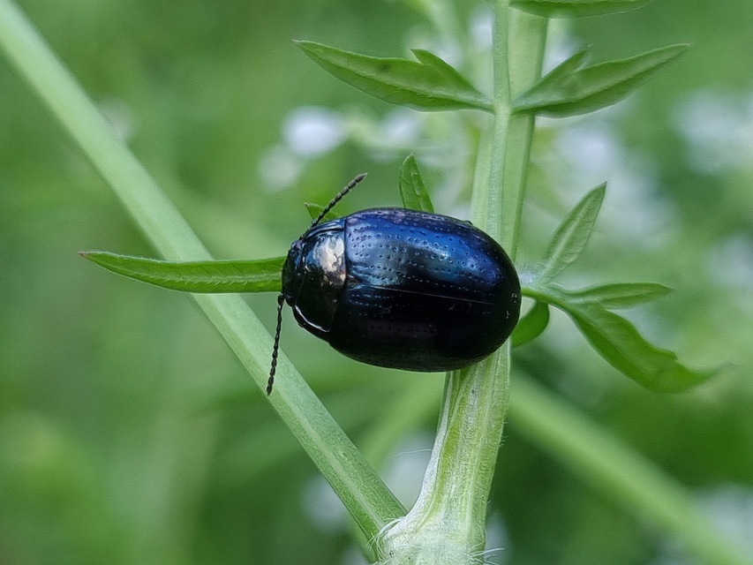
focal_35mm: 26
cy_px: 282
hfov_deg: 67.3
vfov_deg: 53.1
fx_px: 566
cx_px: 376
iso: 50
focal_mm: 5.4
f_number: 1.8
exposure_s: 1/303
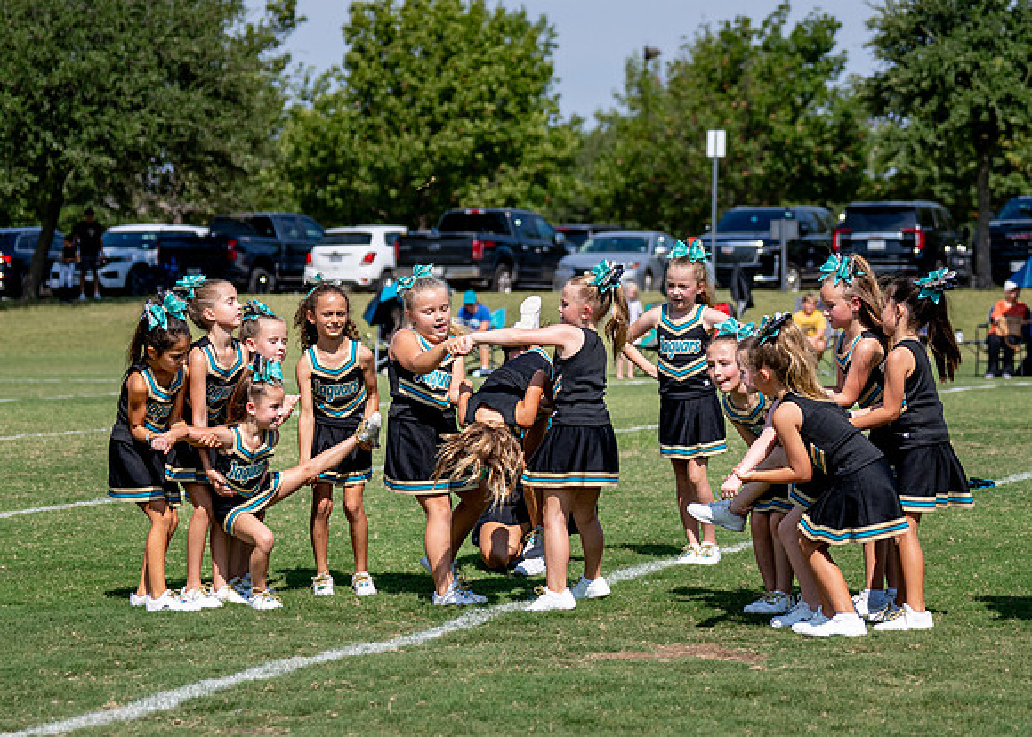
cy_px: 319
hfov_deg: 17.7
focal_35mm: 113
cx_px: 568
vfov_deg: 12.6
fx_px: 3322
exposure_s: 1/3200
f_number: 2.8
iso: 100
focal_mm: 70
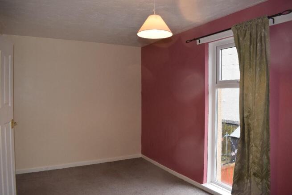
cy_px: 98
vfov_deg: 48.0
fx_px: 219
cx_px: 146
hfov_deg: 67.4
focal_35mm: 27
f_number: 5.6
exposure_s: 1/125
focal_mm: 18
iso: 720
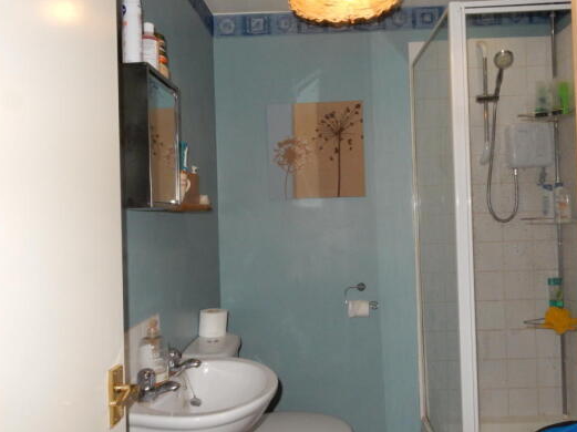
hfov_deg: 63.4
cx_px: 310
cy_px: 205
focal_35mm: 28
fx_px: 466
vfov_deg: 49.7
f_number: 8
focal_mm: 4.5
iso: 500
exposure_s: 1/30
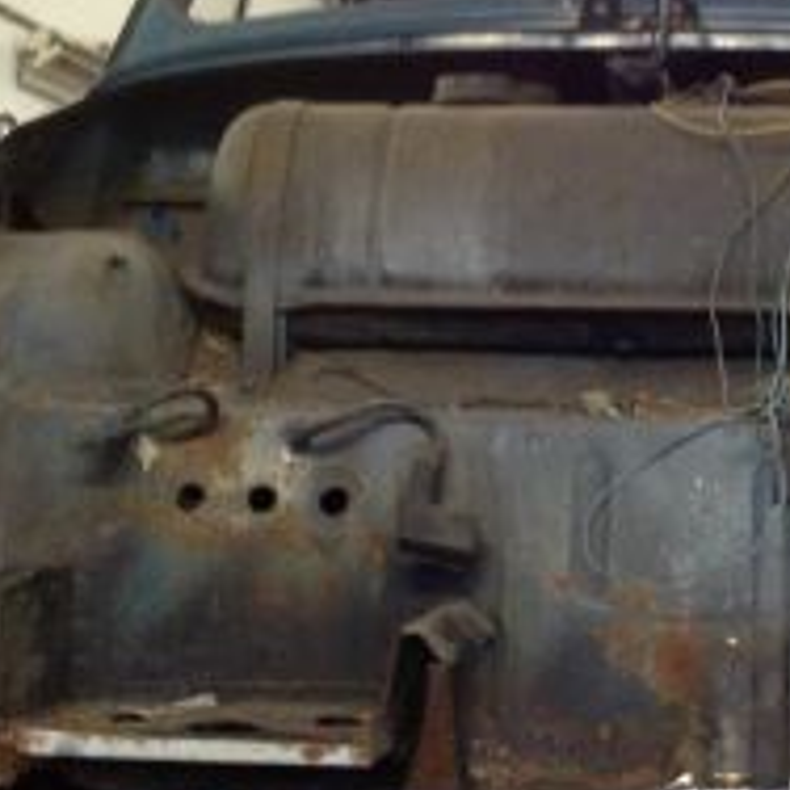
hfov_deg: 21.7
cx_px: 588
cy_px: 454
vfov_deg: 21.9
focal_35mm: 79
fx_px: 2040
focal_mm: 4.28
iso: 250
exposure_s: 1/20
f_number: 2.4
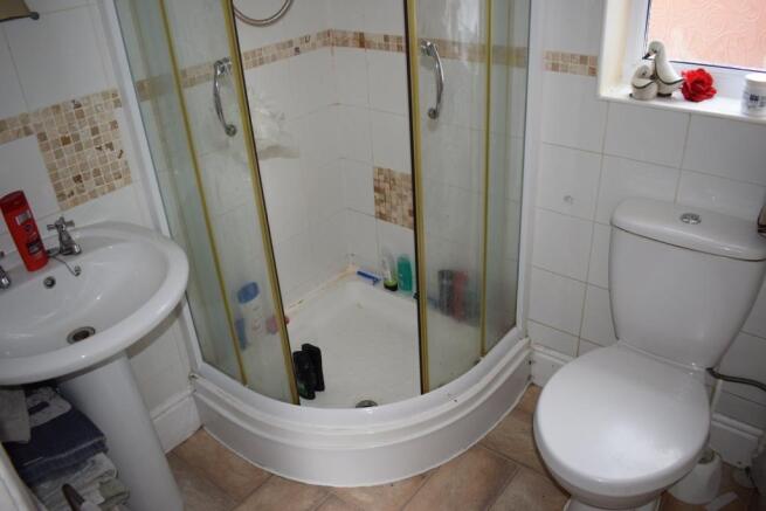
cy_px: 256
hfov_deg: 67.4
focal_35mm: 27
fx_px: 575
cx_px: 383
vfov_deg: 48.0
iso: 800
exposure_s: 1/80
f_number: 4.5
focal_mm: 18
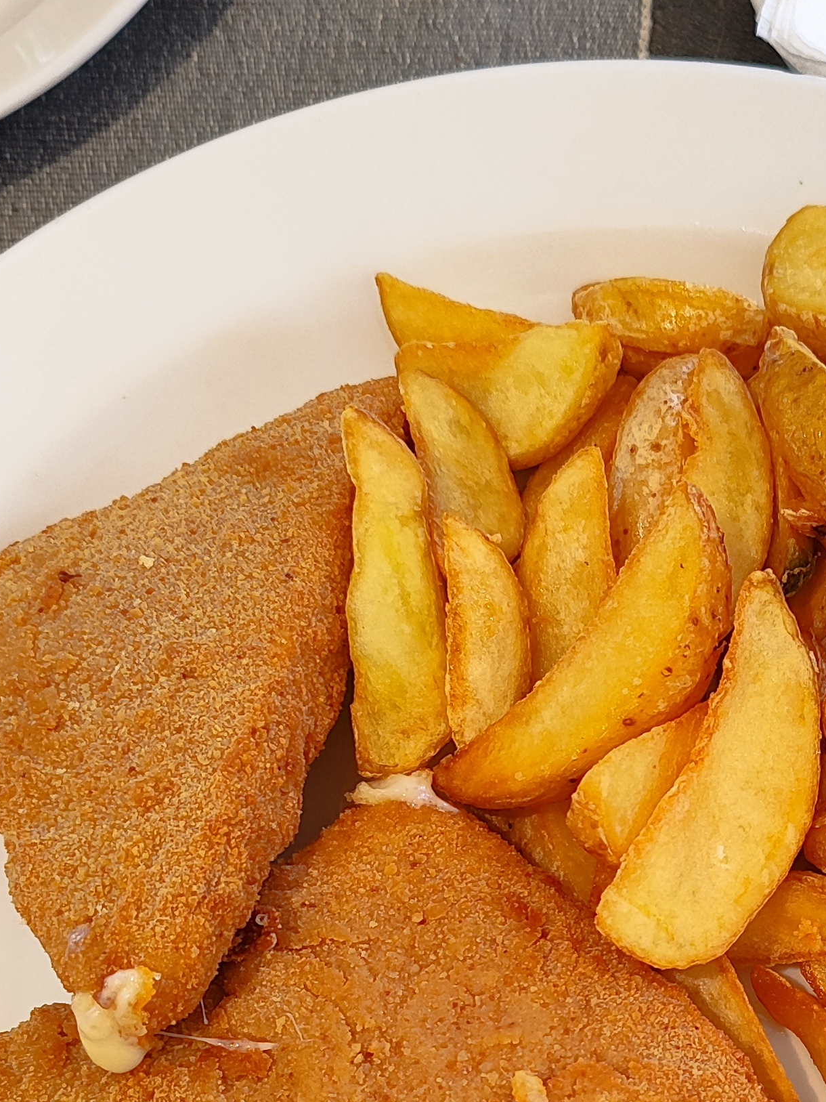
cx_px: 702
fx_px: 1877
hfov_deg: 24.3
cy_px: 881
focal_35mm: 59
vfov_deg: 31.8
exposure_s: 1/100
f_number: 1.89
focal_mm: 5.89
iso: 324
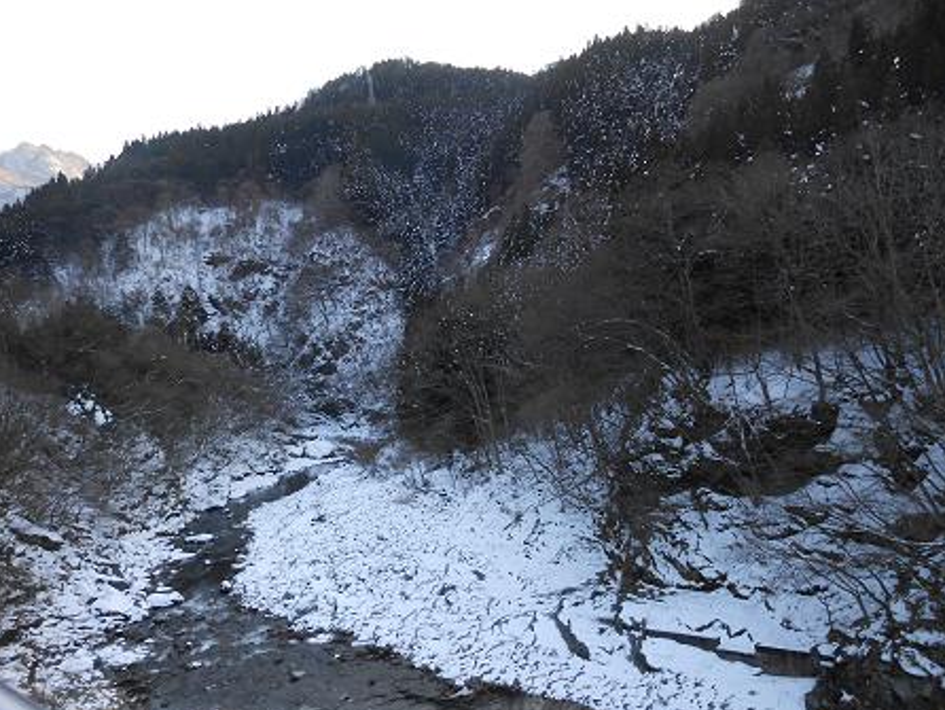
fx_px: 847
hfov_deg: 58.3
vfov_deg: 45.5
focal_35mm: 31
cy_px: 362
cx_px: 469
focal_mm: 5.3
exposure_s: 1/80
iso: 80
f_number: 3.8
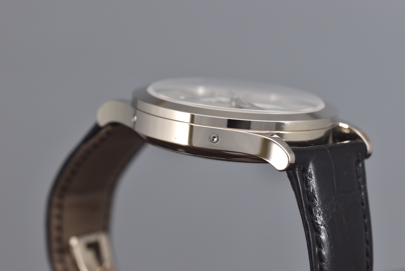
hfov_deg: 13.0
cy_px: 136
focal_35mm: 158
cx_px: 202
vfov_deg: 8.7
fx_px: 1773
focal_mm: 105
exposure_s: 1/160
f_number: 8
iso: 640
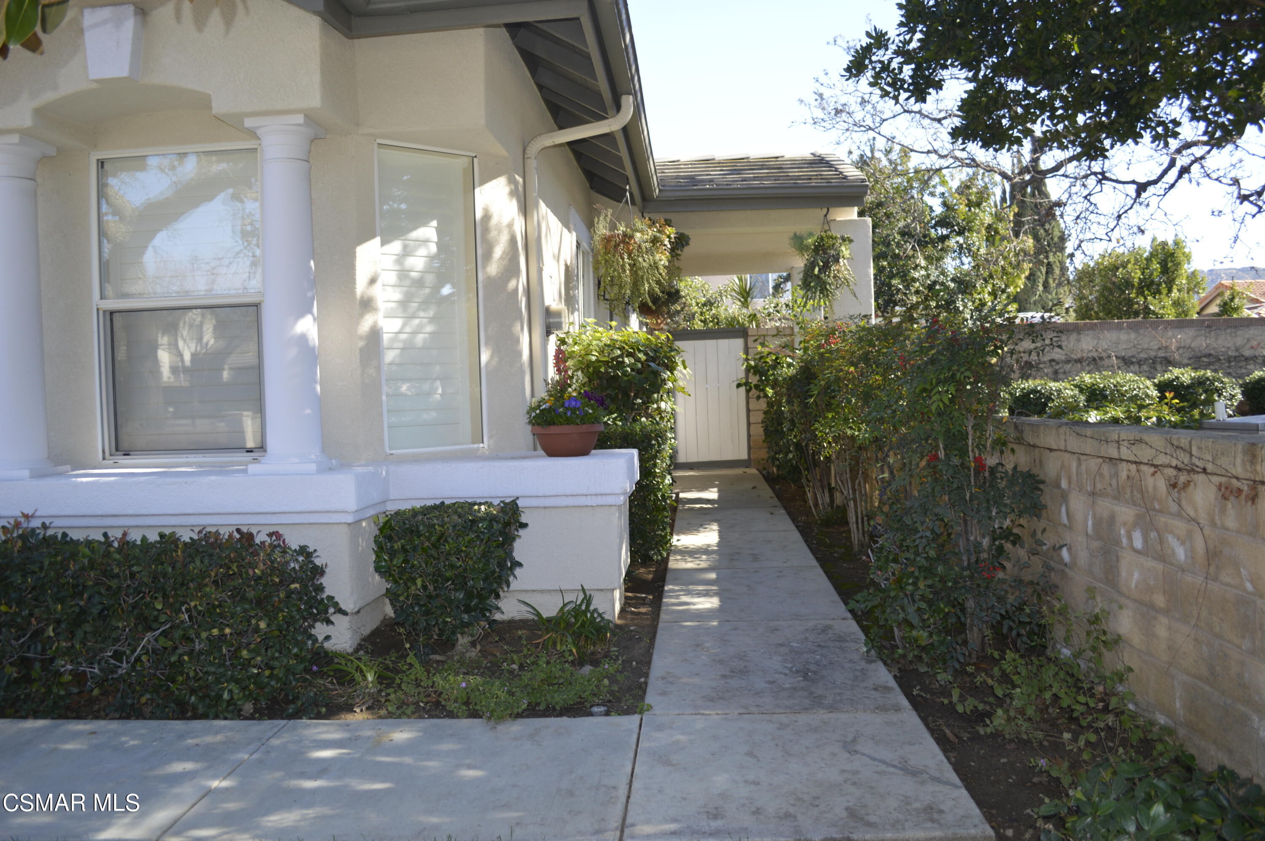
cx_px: 632
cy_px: 420
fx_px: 948
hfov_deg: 67.4
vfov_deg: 47.8
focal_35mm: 27
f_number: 4
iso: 100
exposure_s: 1/160
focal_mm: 18
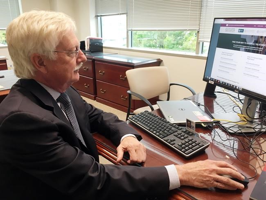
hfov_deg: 61.6
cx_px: 133
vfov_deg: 48.3
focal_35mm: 29
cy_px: 100
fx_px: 223
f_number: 2.2
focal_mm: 4.15
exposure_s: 1/30
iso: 64
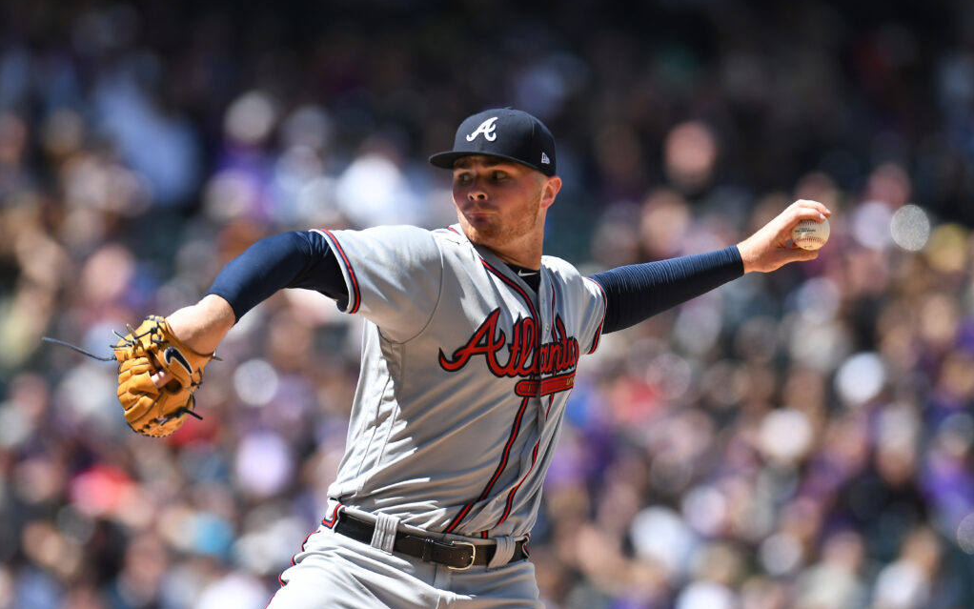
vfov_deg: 2.1
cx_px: 487
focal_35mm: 613
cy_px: 290
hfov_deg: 3.4
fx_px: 16274
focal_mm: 400
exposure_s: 1/3200
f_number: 3.5
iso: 320
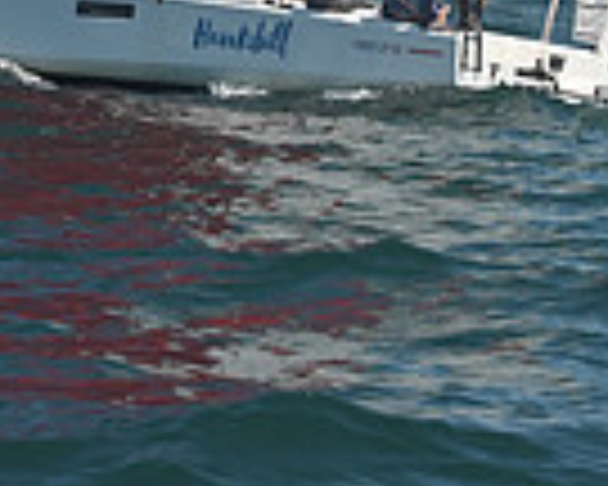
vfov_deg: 5.3
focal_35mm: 282
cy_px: -783
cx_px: 97
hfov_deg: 6.8
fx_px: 5074
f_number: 8
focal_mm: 70
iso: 320
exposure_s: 1/1000
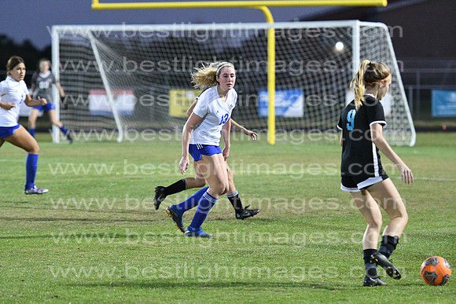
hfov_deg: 9.1
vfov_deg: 6.1
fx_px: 2851
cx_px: 228
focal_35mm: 225
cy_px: 152
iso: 7200
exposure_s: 1/800
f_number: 2.8
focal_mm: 150
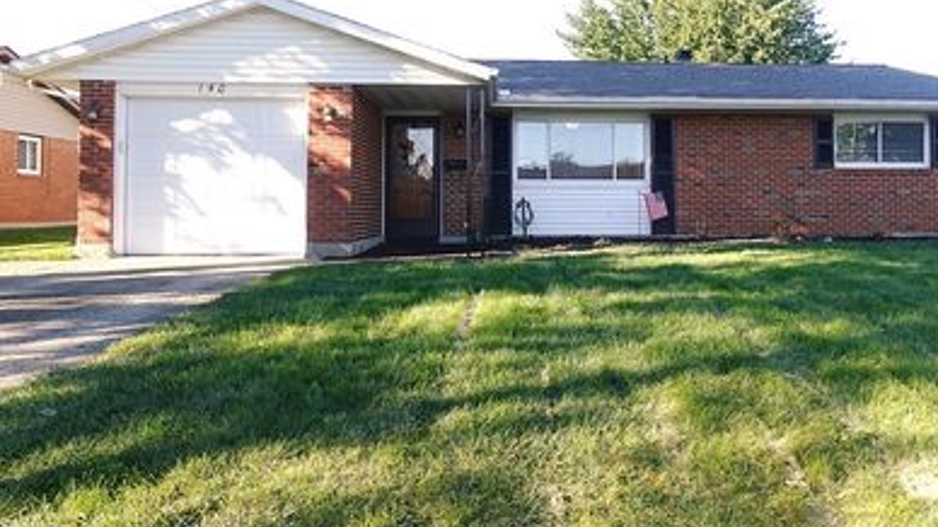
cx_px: 546
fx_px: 671
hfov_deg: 69.4
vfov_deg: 42.5
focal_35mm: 27
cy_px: 192
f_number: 2
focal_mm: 7.6
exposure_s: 1/640
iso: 125
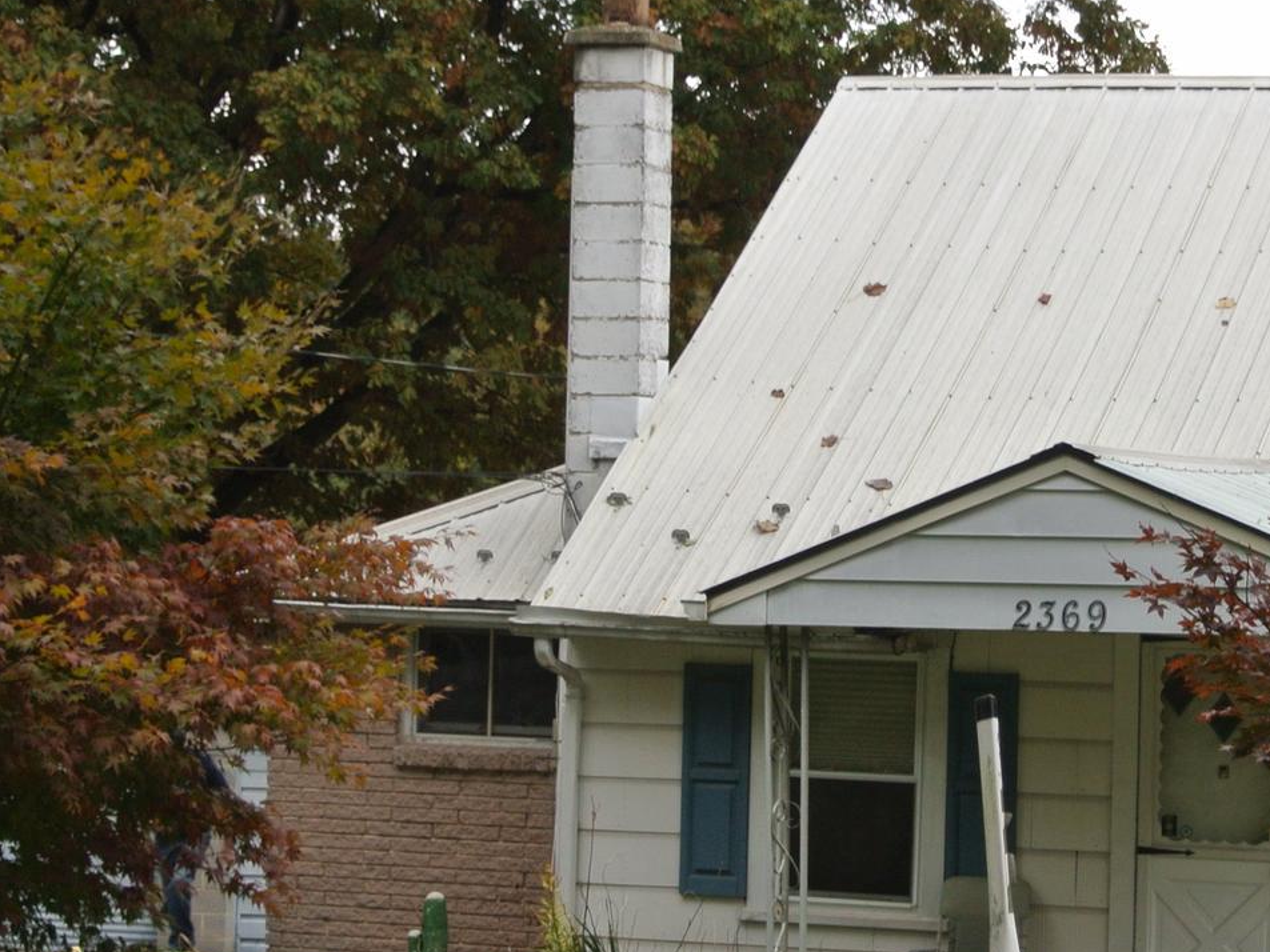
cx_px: 1002
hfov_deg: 16.9
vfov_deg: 12.8
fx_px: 4256
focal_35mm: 116
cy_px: 580
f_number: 5
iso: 200
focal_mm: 21.1
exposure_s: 1/60
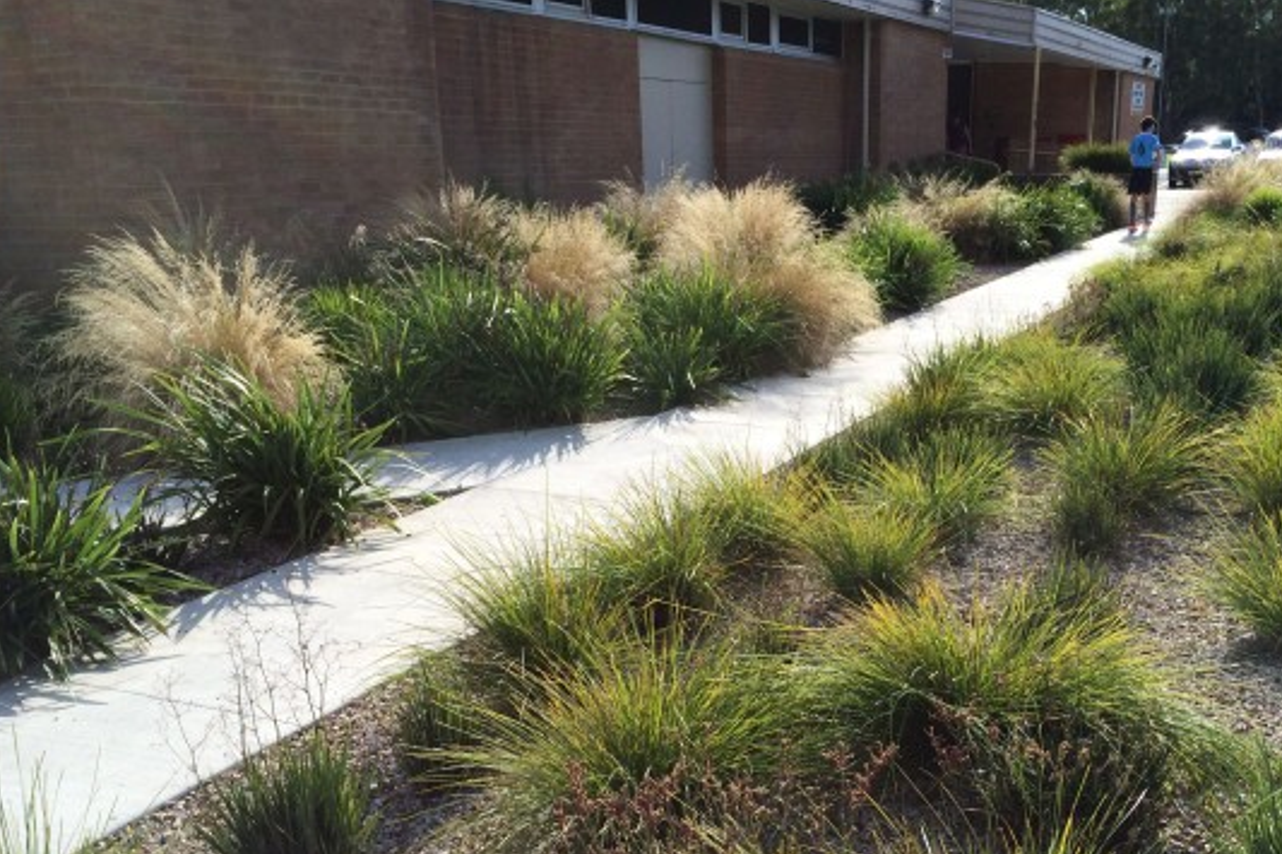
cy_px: 582
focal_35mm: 39
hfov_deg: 49.2
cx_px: 774
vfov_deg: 33.8
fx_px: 1388
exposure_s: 1/1172
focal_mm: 4.12
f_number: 2.2
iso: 32
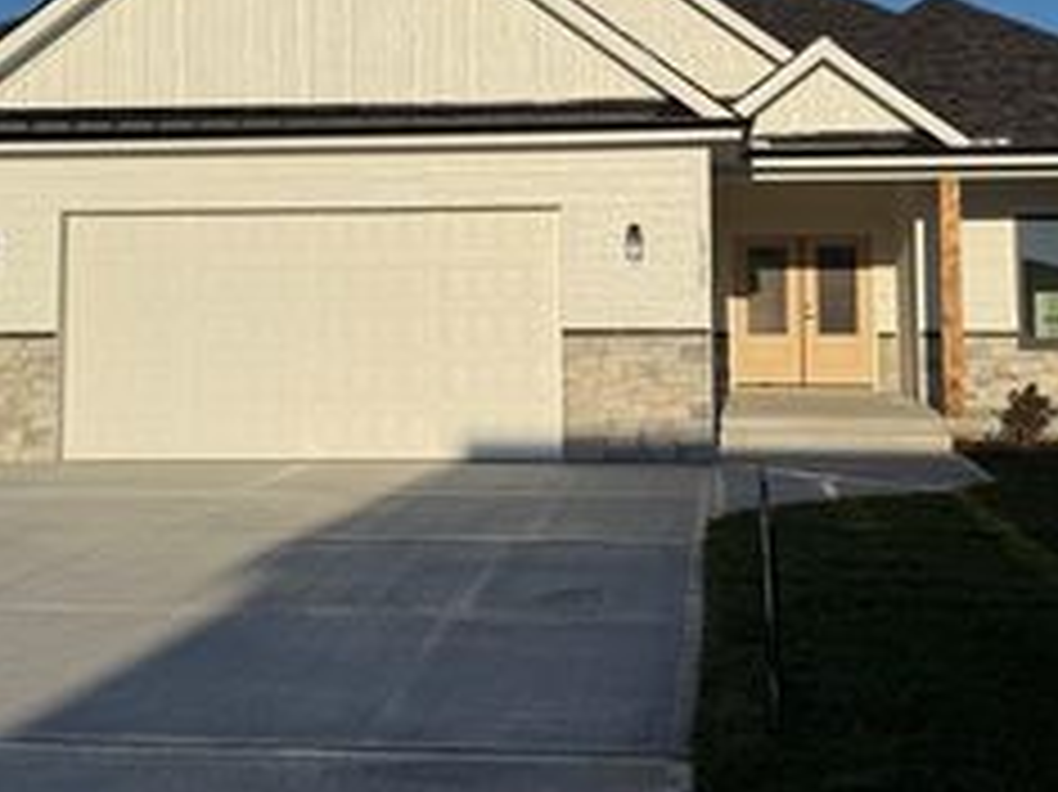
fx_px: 1558
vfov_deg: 28.2
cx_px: 540
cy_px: 209
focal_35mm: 51
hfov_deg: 37.5
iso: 80
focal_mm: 6.76
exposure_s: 1/10309
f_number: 1.78
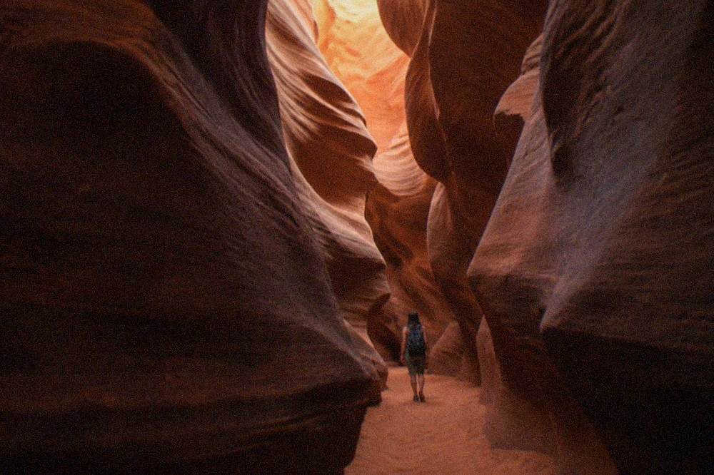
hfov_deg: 51.9
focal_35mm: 37
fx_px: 734
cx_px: 357
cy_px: 238
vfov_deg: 35.9
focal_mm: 37
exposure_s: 1/20
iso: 800
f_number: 9
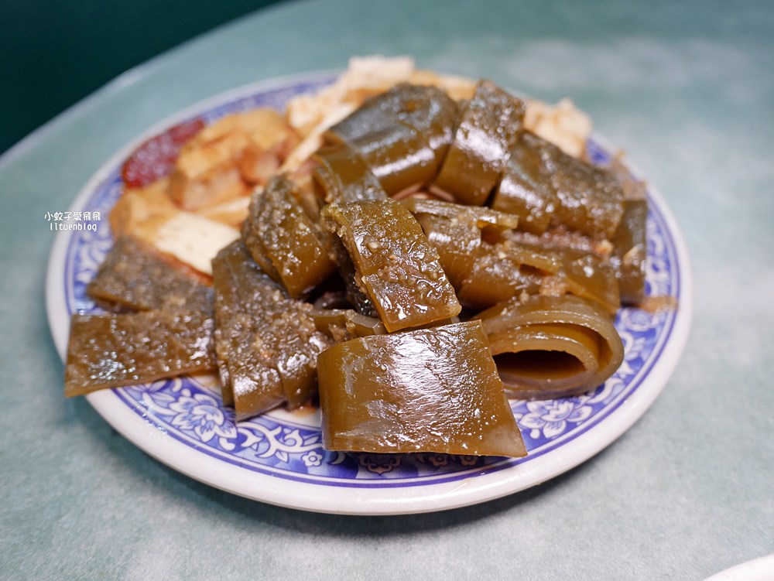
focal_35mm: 28
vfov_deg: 49.8
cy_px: 290
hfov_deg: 63.4
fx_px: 626
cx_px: 387
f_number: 2.5
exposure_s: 1/60
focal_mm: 14
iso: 320
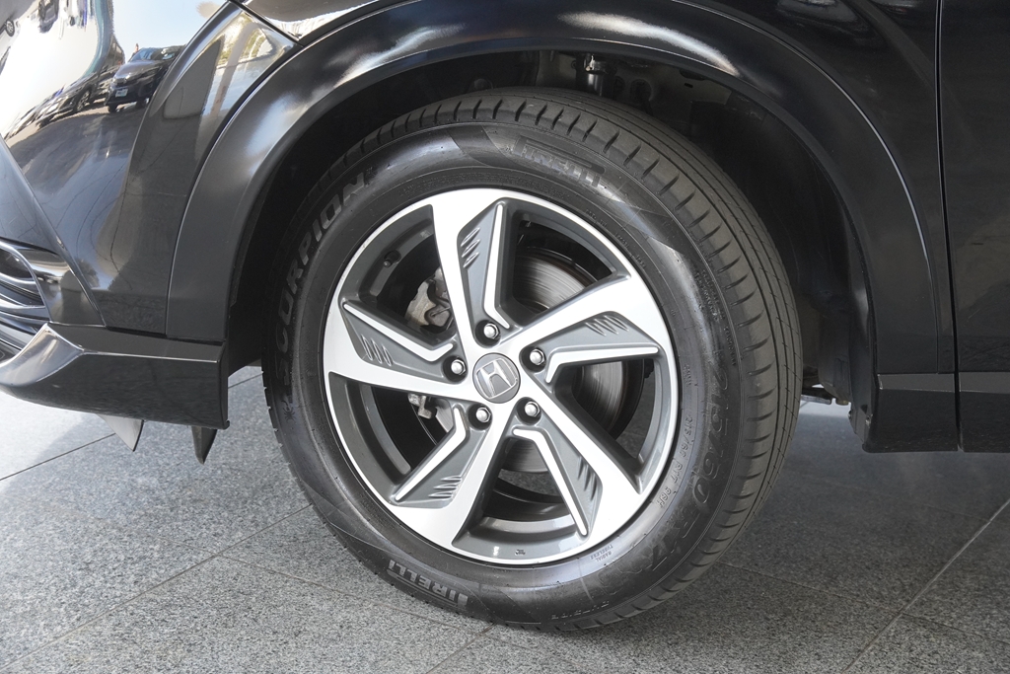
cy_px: 337
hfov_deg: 28.6
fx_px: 1978
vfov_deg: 19.3
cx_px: 505
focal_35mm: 70
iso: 1250
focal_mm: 47
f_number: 4
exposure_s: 1/160
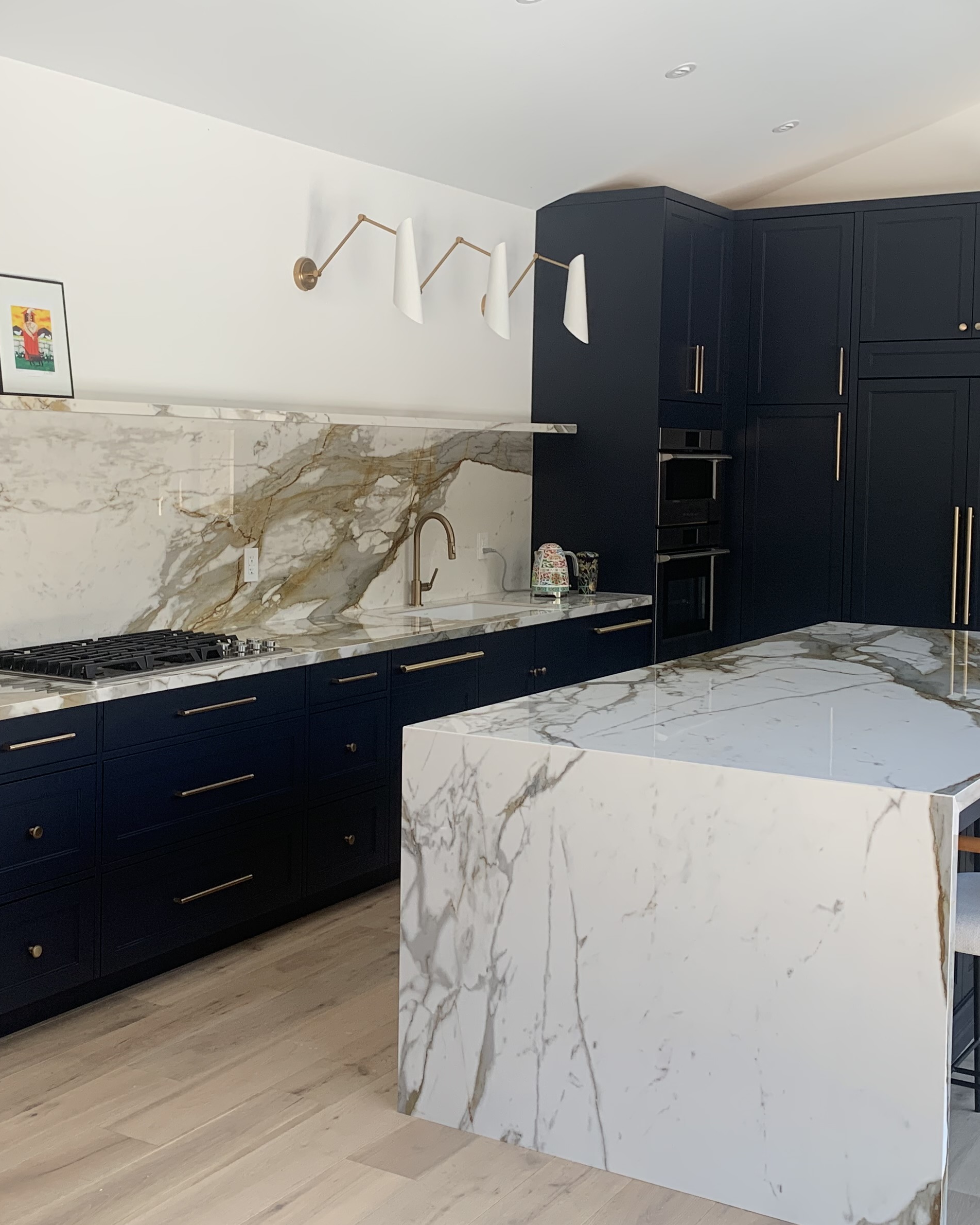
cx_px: 408
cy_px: 547
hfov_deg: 34.8
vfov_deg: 42.8
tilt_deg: -2.6
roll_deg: -1.6
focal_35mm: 43
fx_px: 1559
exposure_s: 1/121
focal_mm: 4.25
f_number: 1.8
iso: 40
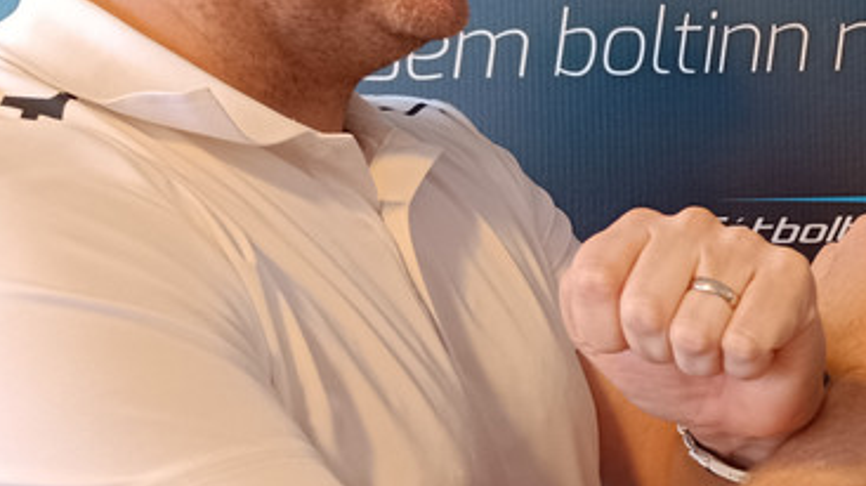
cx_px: 887
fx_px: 1308
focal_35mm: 57
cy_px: 177
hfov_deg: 33.2
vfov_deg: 21.0
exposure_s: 1/33.3
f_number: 1.88
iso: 584
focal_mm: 5.59
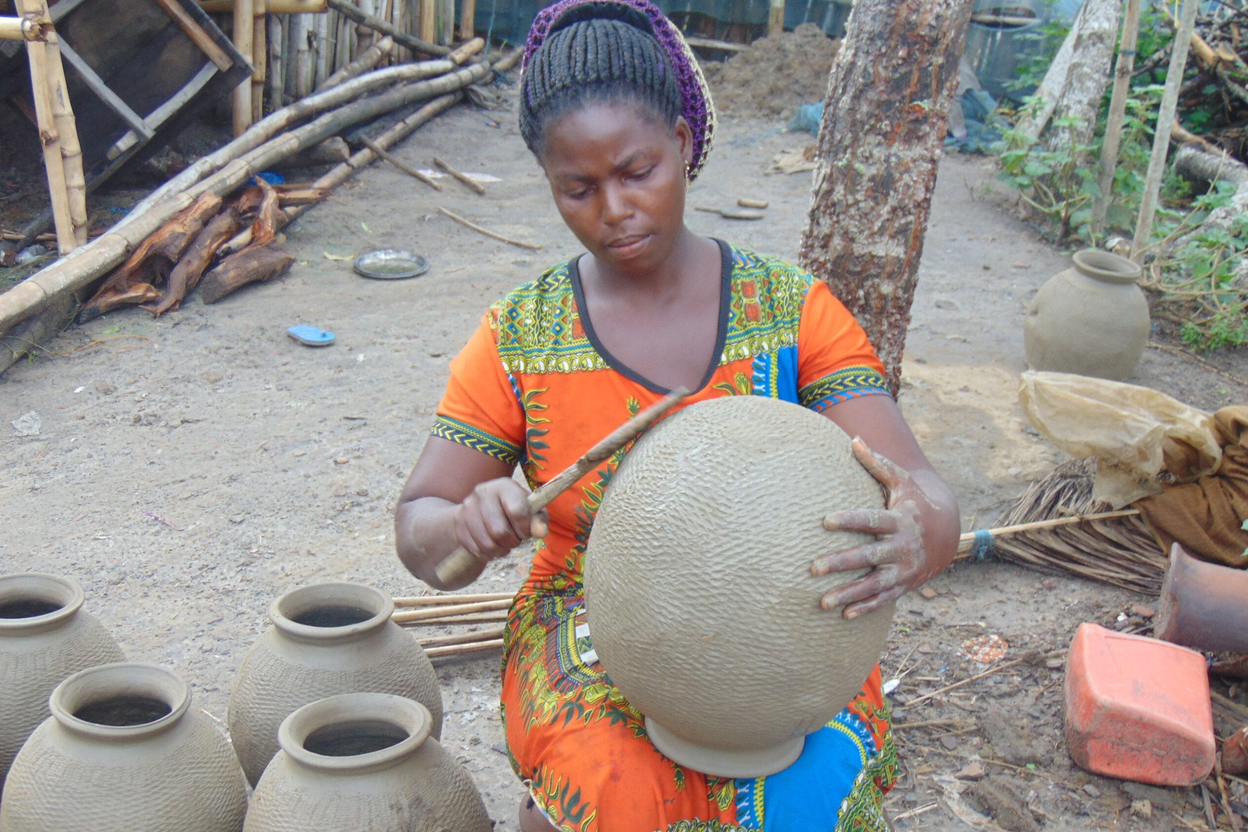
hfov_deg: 44.5
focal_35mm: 44
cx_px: 622
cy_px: 435
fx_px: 1525
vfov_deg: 30.5
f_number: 3.3
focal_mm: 7.6
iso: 80
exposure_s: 1/100
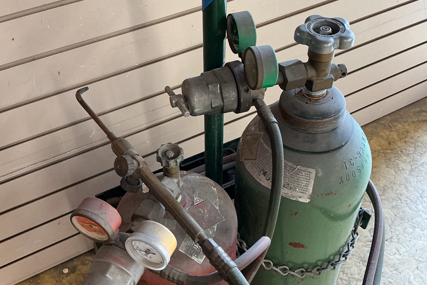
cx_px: 210
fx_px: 486
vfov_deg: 32.6
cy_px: 162
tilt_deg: -46.1
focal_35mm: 41
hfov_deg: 47.4
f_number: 1.8
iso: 80
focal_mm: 3
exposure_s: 1/50
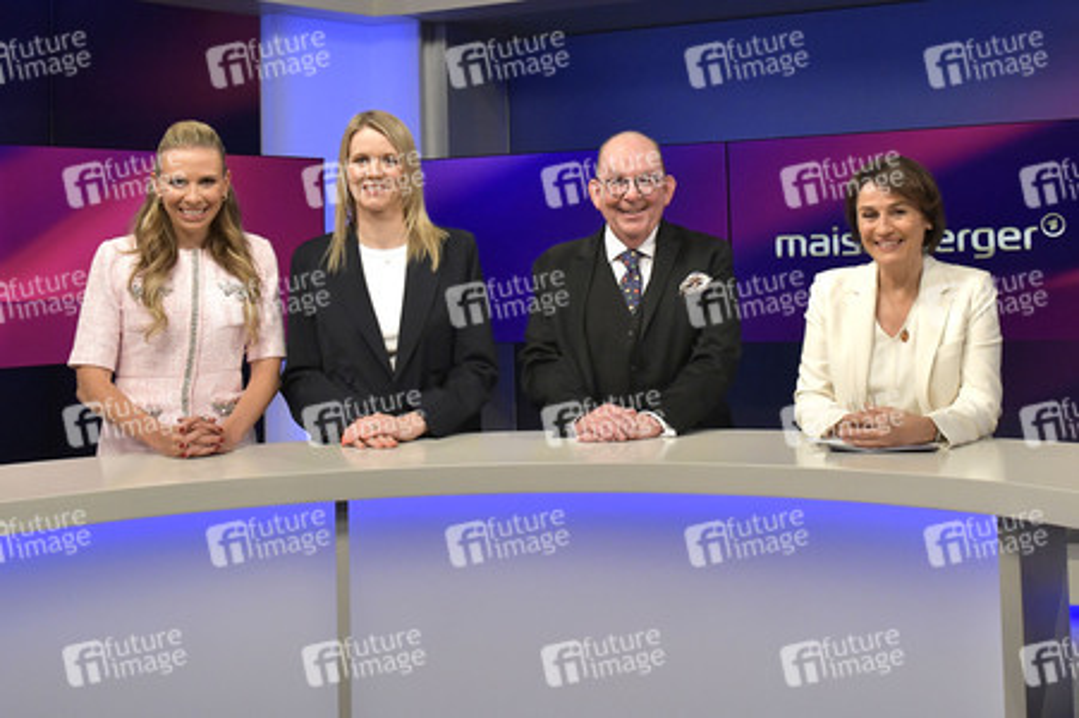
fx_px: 928
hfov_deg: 60.3
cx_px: 540
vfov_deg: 42.3
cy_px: 359
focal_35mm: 31
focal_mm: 31
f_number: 6.3
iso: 2500
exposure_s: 1/250
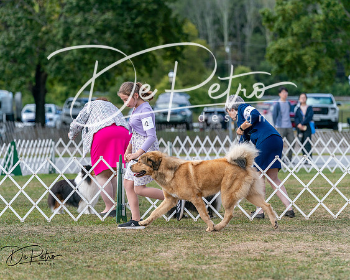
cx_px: 175
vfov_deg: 8.9
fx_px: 1796
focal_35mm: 173
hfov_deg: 11.1
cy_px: 140
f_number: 4
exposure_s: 1/2000
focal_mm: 154
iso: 400
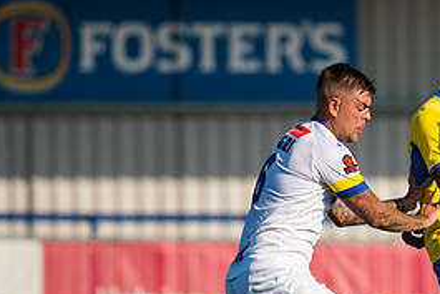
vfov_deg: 1.6
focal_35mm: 875
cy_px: 267
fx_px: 10700
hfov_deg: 2.4
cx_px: 447
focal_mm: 400
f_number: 5
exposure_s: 1/4000
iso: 200
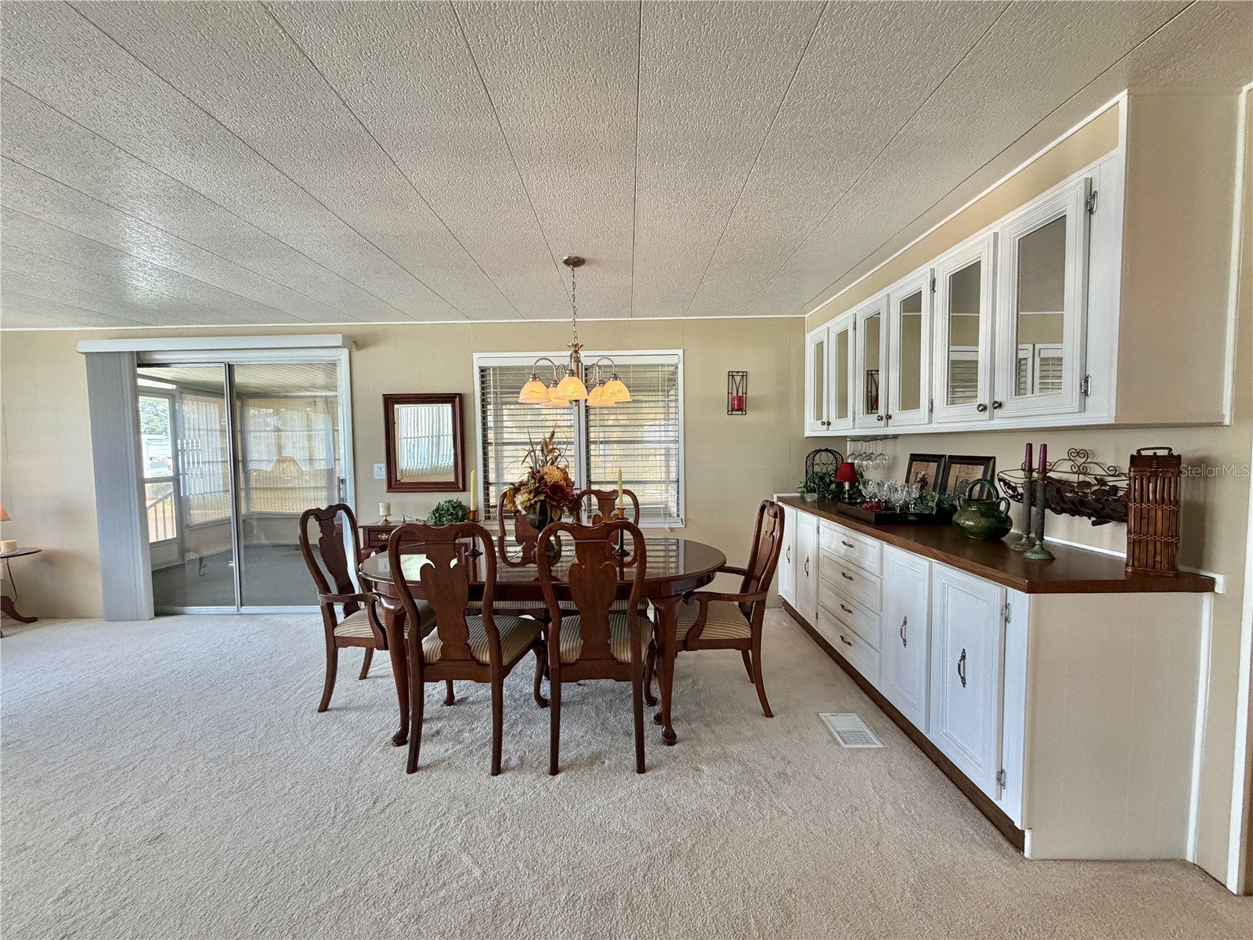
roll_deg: +1.0
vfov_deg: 85.7
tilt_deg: -2.9
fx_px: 507
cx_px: 626
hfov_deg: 102.1
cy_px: 470
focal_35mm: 14
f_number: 2.2
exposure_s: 1/120
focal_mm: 2.22
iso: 320
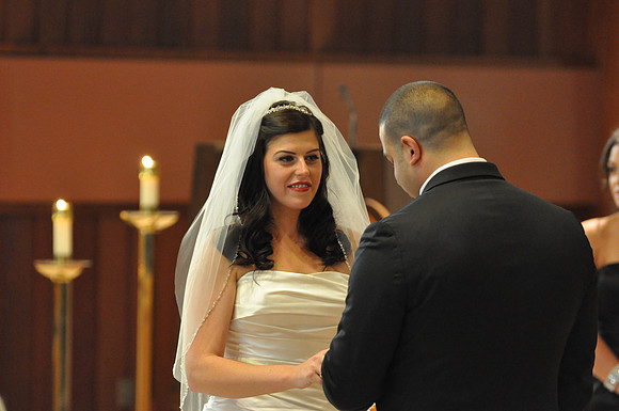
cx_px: 310
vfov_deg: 4.6
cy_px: 206
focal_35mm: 300
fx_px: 5151
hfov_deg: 6.9
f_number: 2.8
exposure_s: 1/30
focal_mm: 200
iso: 2500
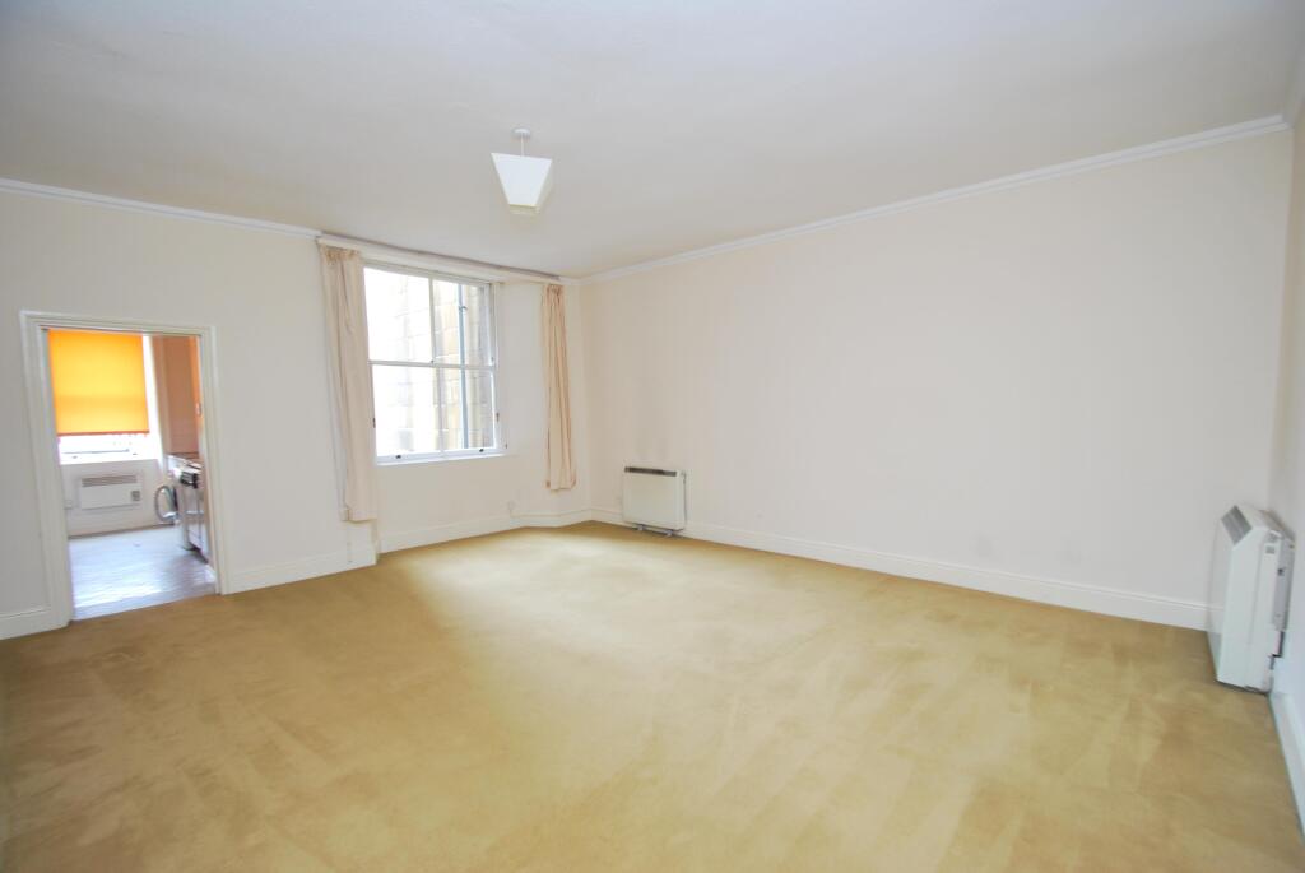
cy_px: 436
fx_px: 544
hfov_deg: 100.3
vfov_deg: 77.5
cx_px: 652
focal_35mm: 15
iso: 400
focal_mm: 10
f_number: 3.5
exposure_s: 1/10
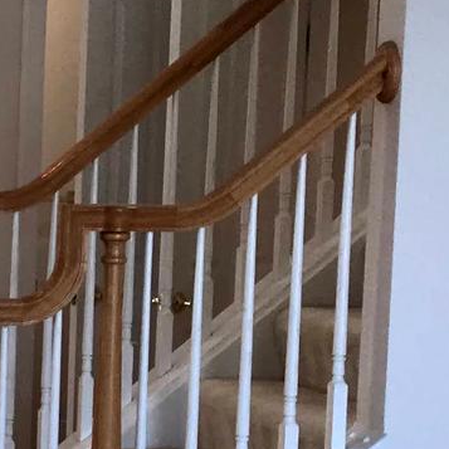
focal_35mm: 142
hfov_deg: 10.5
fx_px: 2084
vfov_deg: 12.2
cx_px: -653
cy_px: 374
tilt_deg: -7.4
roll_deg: +0.0
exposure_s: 1/96
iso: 20
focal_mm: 3.99
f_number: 1.8
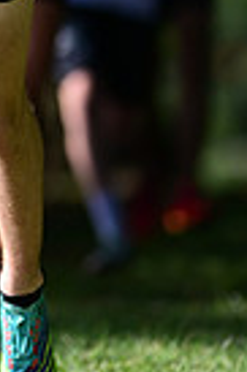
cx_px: -104
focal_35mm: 1270
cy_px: -95
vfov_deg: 1.6
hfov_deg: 1.1
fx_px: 13103
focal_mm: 300
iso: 320
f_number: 2.8
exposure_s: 1/2500
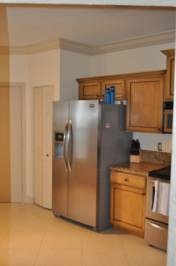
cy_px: 133
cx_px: 88
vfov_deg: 49.6
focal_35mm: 39
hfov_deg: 34.1
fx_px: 287
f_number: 4.2
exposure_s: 1/60
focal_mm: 26
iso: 800
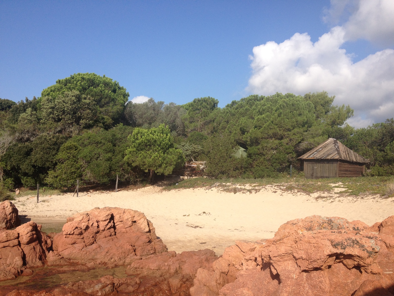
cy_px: 148
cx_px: 197
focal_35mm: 35
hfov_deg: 52.6
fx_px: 398
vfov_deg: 40.7
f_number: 2.4
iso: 64
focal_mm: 4.28
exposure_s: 1/1783
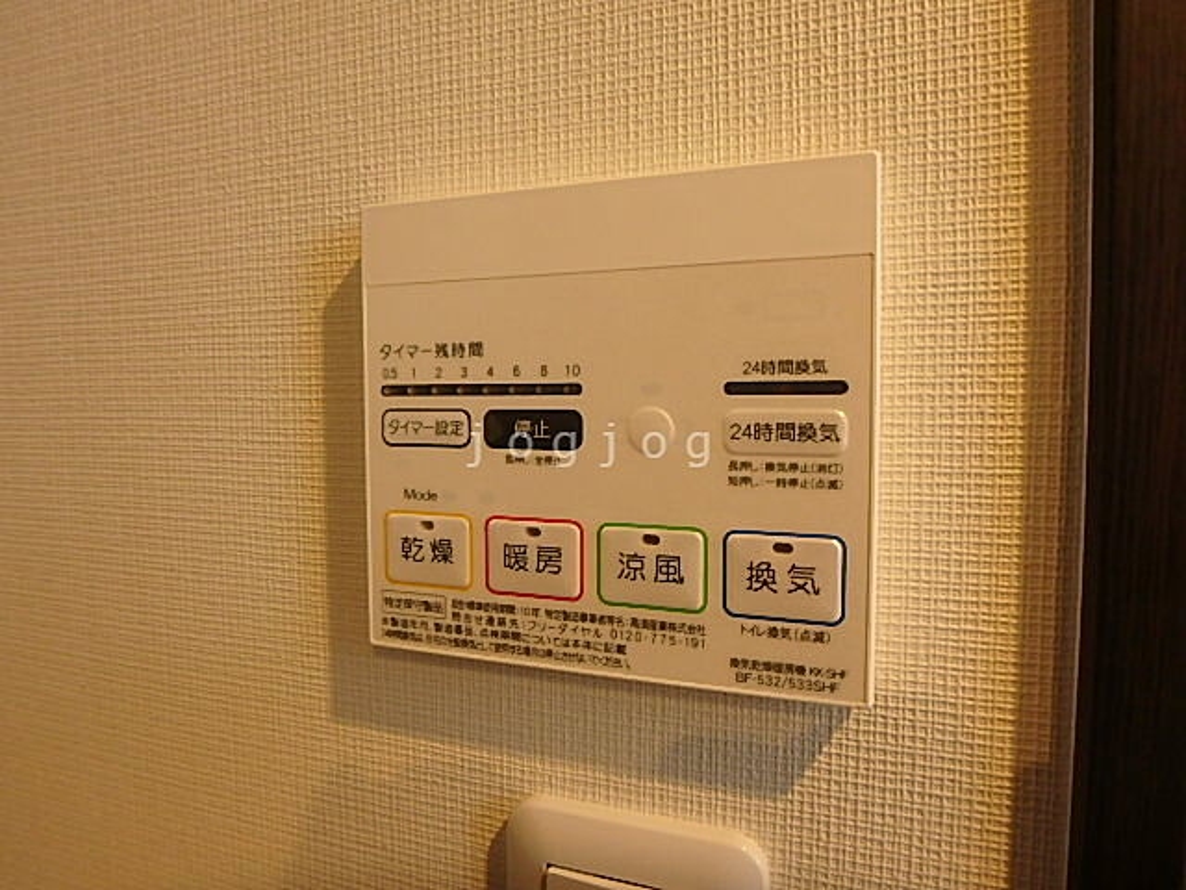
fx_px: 719
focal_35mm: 21
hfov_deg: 79.0
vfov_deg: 63.4
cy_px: 445
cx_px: 593
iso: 200
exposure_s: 1/30
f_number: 3.5
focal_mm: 3.7
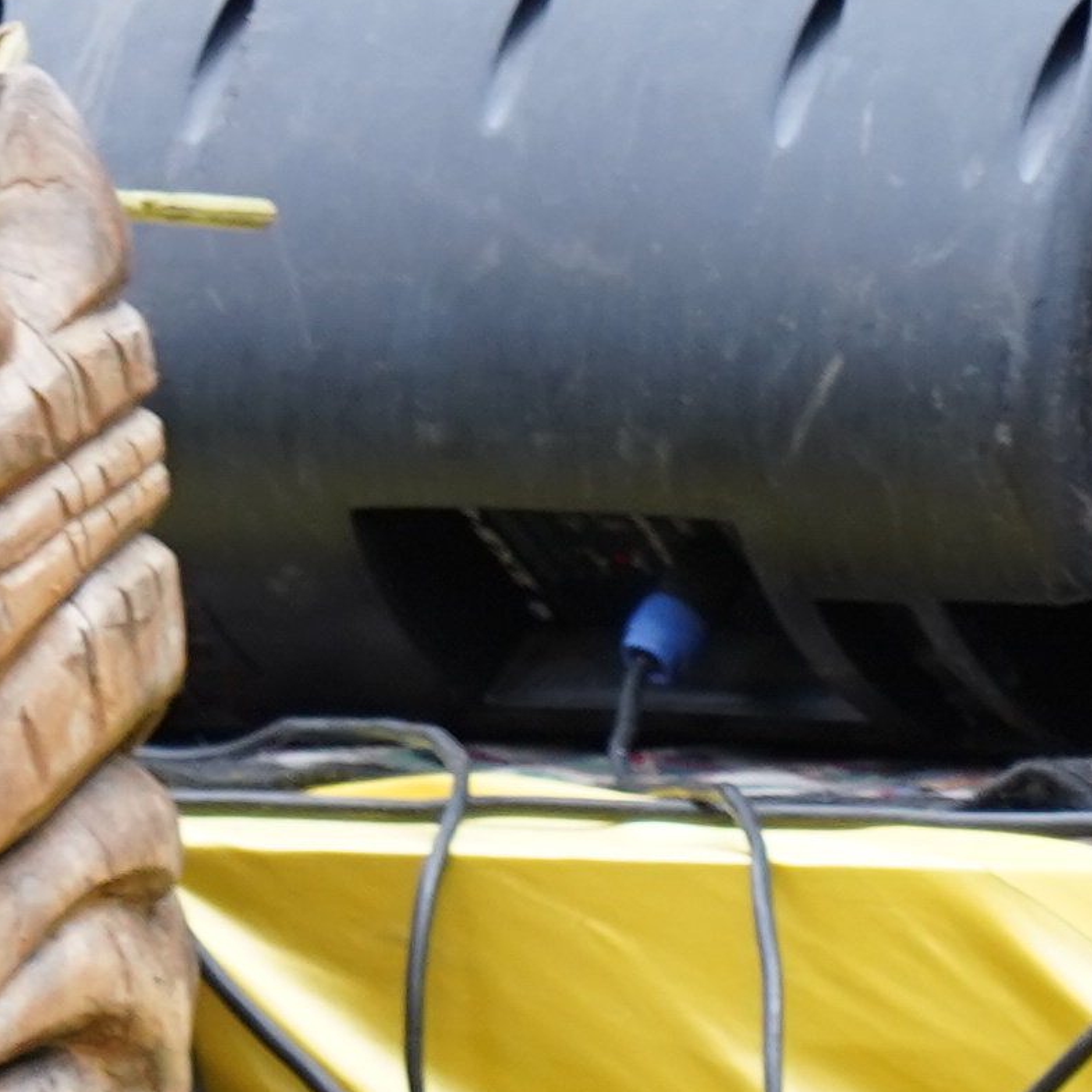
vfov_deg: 2.6
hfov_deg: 2.6
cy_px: 496
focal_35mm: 683
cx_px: -1106
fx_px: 24377
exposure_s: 1/160
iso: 500
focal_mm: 105
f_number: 4
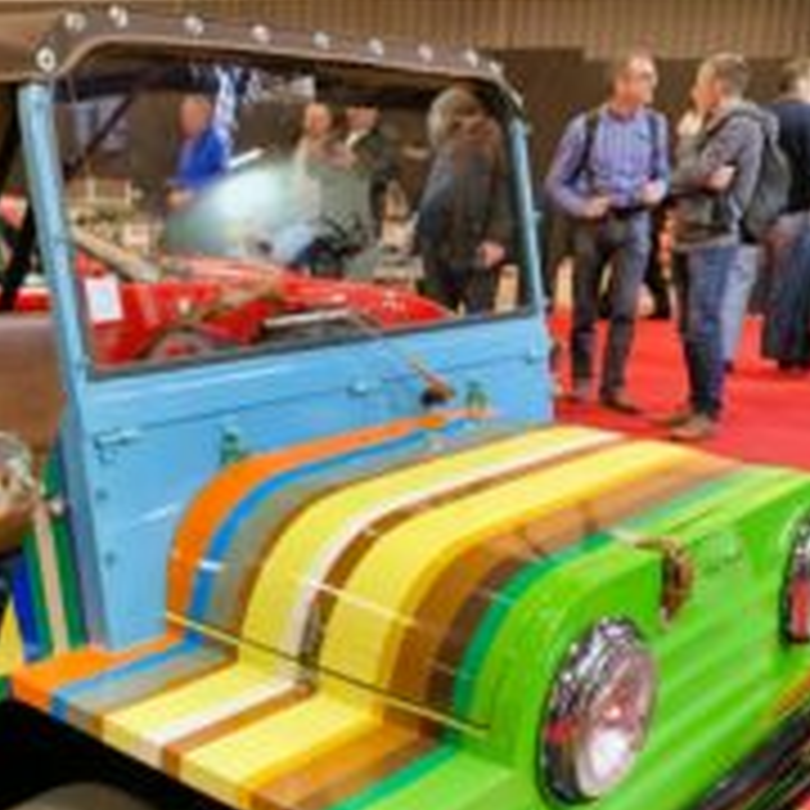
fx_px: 1218
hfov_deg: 35.1
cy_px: 567
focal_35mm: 46
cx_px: 112
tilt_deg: -15.5
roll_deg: +0.3
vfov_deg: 36.3
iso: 250
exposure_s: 1/50
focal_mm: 4.25
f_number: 1.8
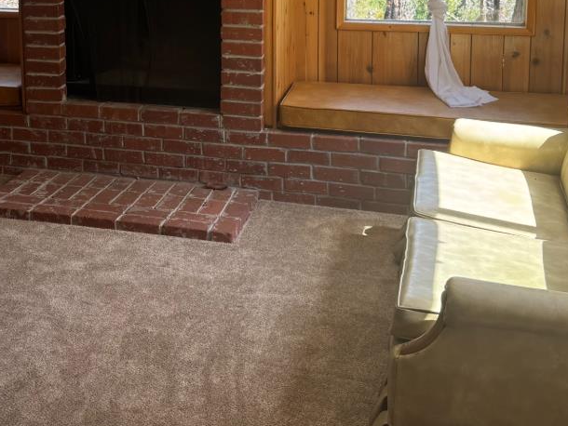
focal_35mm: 59
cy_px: 19
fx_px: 968
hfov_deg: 31.8
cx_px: 110
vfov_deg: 23.9
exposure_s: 1/181
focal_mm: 6.76
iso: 64
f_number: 1.78
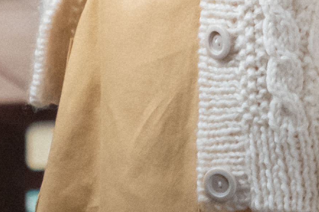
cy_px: -473
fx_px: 4208
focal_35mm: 475
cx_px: 519
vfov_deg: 2.8
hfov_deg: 4.3
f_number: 4.5
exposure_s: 1/160
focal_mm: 70
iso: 6400
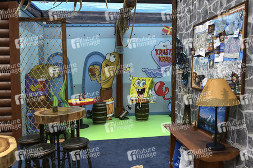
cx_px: 126
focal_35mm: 29
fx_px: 204
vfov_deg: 45.0
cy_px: 84
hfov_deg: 63.7
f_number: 6.3
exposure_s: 1/250
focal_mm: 29
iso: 200
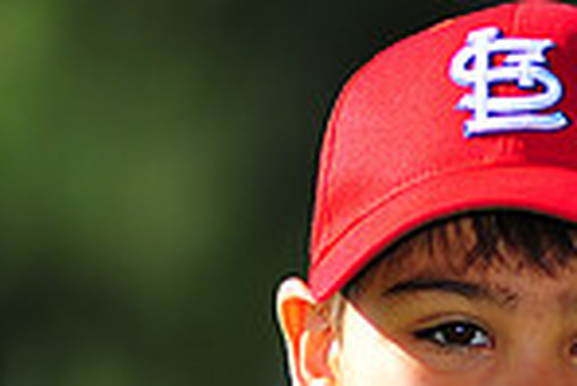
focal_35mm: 705
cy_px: 624
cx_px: 503
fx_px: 11310
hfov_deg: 2.9
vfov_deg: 2.0
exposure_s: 1/1600
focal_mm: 180
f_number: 3.5
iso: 200
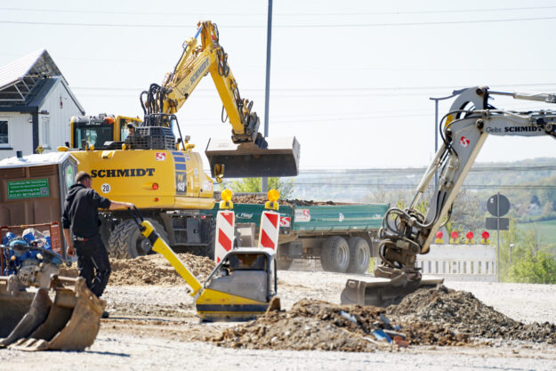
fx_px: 4634
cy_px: 186
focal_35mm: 300
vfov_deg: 4.6
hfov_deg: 6.9
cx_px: 278
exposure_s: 1/320
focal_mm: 300
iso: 100
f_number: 6.3
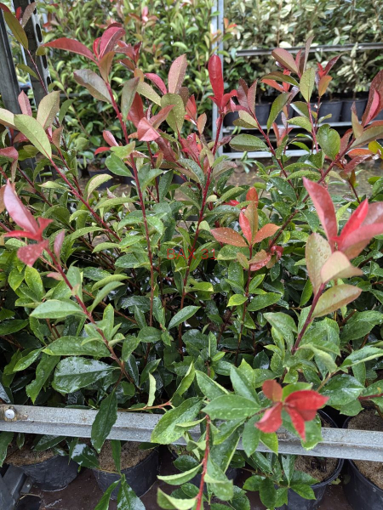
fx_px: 354
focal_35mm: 24
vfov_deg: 71.6
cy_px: 255
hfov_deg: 56.8
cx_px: 192
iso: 407
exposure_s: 1/670
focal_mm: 6.81
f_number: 1.85
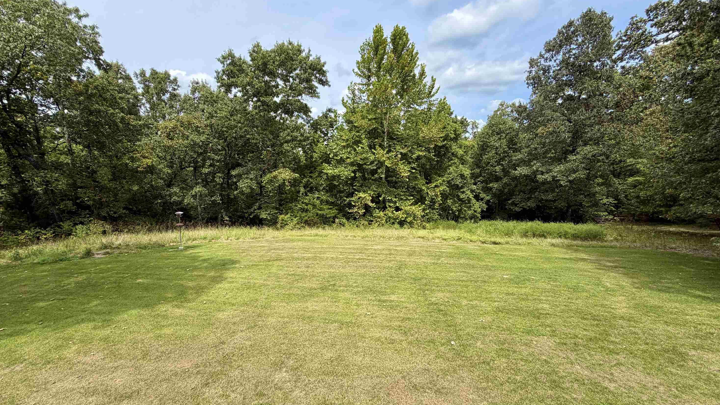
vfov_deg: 67.0
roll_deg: +0.5
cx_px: 358
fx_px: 305
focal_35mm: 16
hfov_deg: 99.4
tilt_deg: -9.4
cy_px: 214
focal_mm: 2.22
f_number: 2.2
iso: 32
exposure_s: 1/770
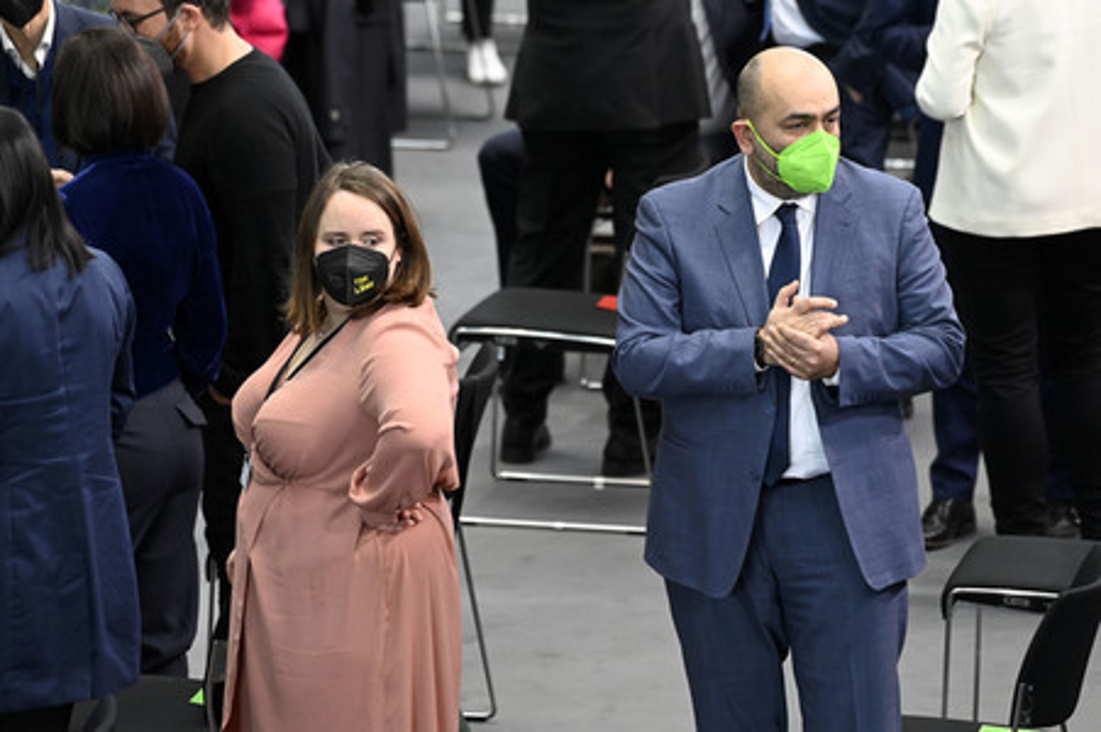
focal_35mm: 270
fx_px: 8251
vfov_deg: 5.1
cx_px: 550
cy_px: 366
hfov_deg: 7.6
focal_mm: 270
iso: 8000
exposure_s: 1/320
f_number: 5.6
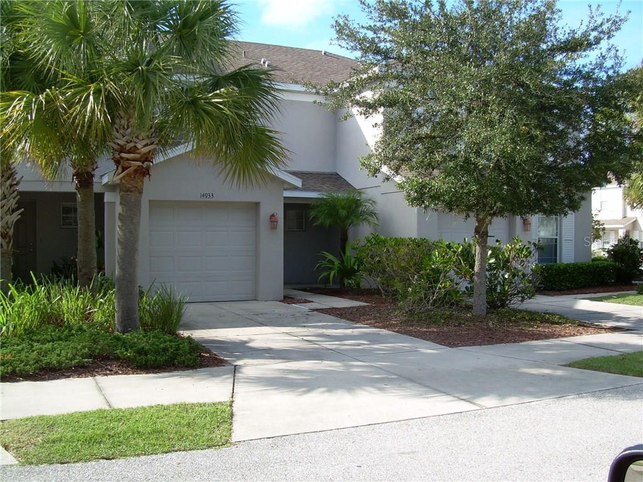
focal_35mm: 38
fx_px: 706
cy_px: 241
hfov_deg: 49.0
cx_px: 322
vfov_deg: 37.7
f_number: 4.6
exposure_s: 1/193
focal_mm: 6.3
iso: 50
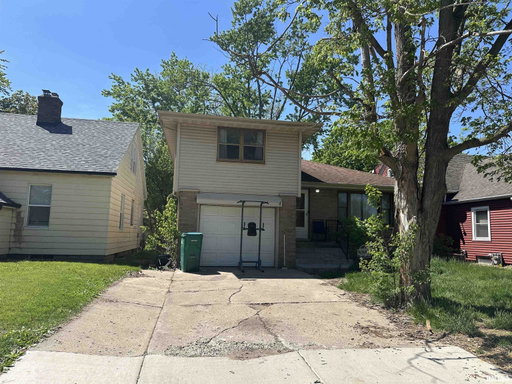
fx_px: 355
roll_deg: -3.1
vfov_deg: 56.8
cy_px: 192
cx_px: 256
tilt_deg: +7.5
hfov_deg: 71.6
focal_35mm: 24
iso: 80
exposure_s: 1/3597
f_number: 1.78
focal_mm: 6.86
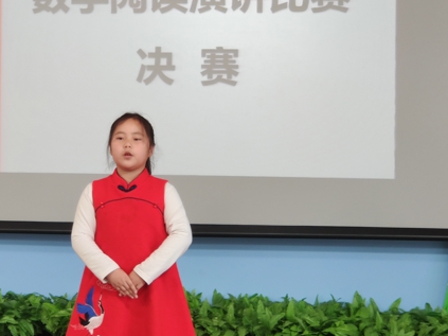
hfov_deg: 42.1
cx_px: 131
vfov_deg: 32.9
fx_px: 569
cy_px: 169
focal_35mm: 44
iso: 367
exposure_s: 1/50
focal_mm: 6.22
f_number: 2.2
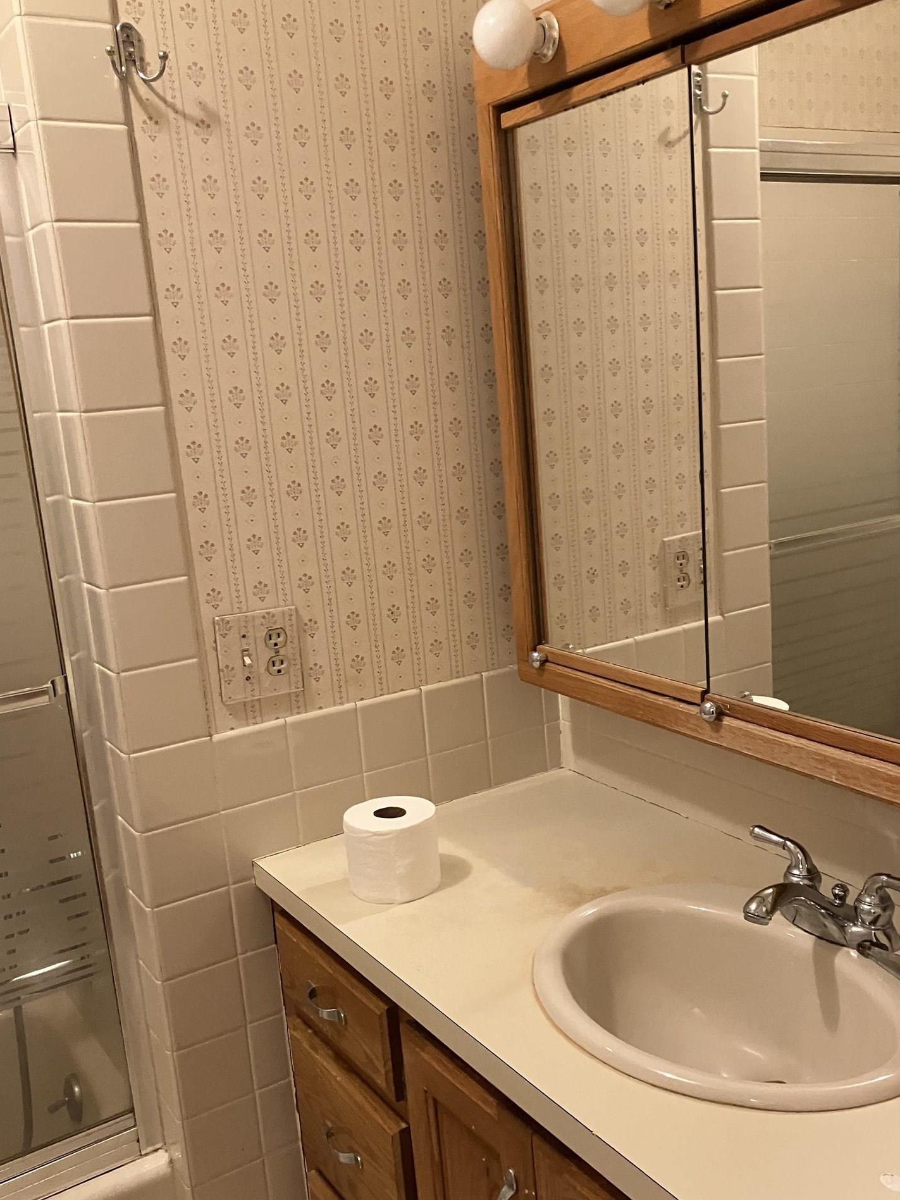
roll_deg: +2.7
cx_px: 525
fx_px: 1179
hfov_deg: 41.7
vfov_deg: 53.9
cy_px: 659
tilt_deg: -12.0
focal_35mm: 34
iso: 320
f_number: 1.8
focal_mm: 3.99
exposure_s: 1/60
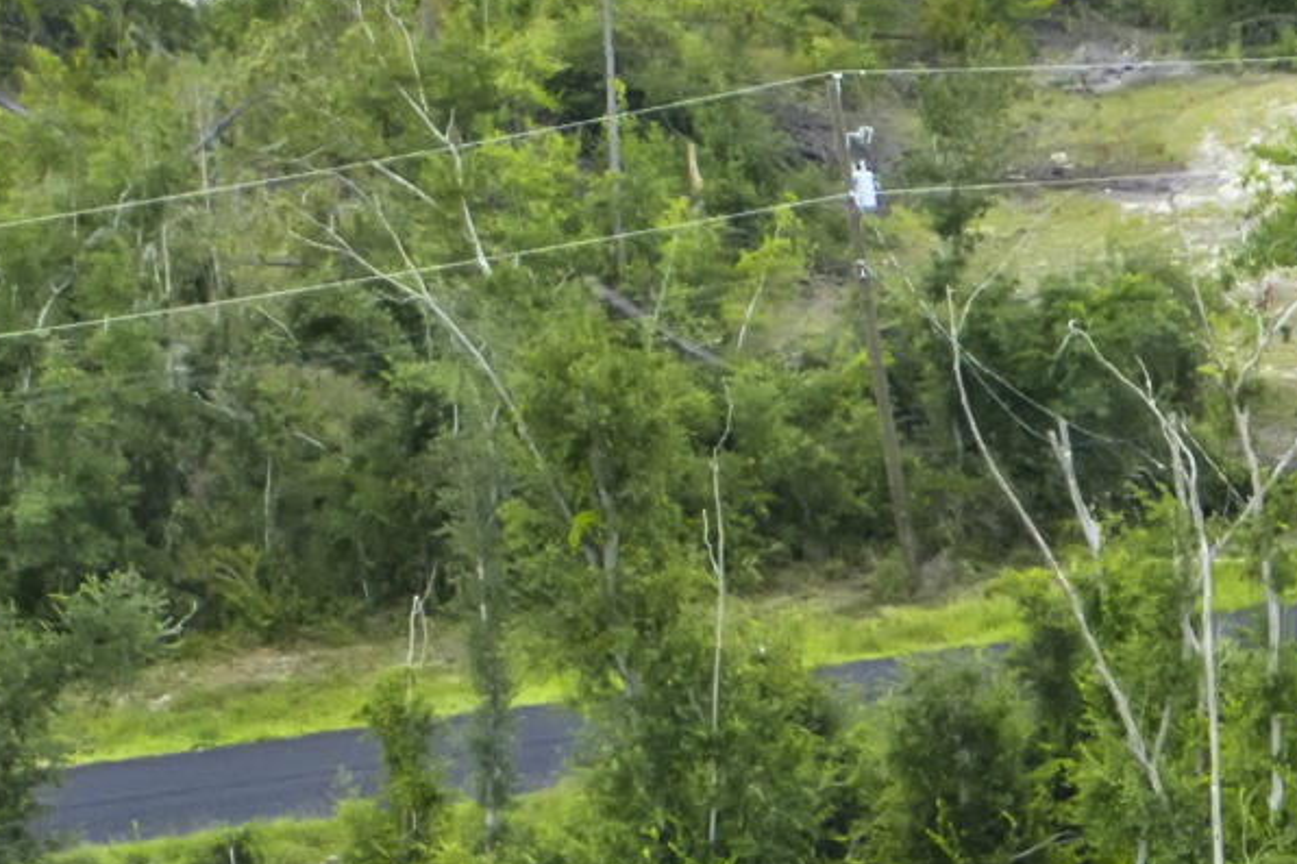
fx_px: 5078
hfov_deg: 12.6
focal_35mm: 141
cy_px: 2074
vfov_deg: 8.8
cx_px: 2679
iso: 100
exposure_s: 1/60
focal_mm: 10.26
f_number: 3.2
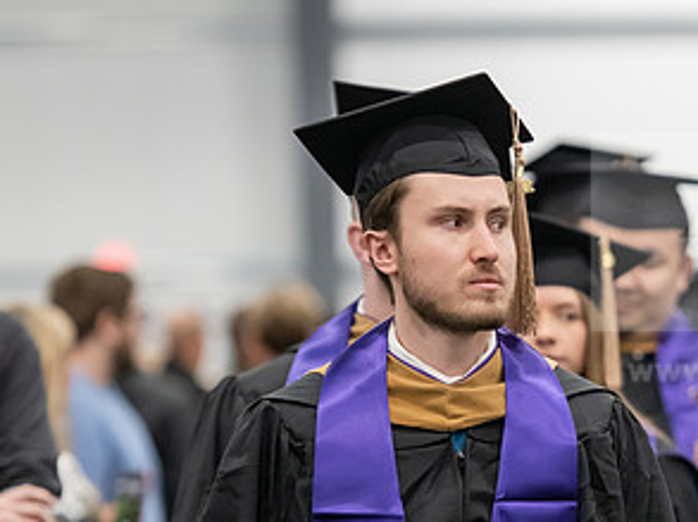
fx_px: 6142
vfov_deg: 4.9
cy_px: 421
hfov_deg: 6.5
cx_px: 519
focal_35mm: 305
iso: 3200
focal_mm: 160
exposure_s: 1/200
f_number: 3.2
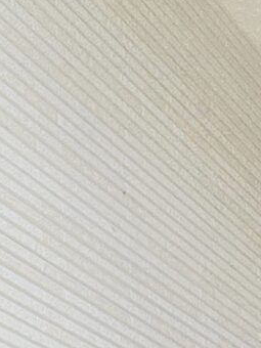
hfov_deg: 14.4
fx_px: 985
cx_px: 343
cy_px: 807
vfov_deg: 14.3
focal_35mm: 98
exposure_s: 1/2000
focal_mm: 2.2
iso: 80
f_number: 2.2
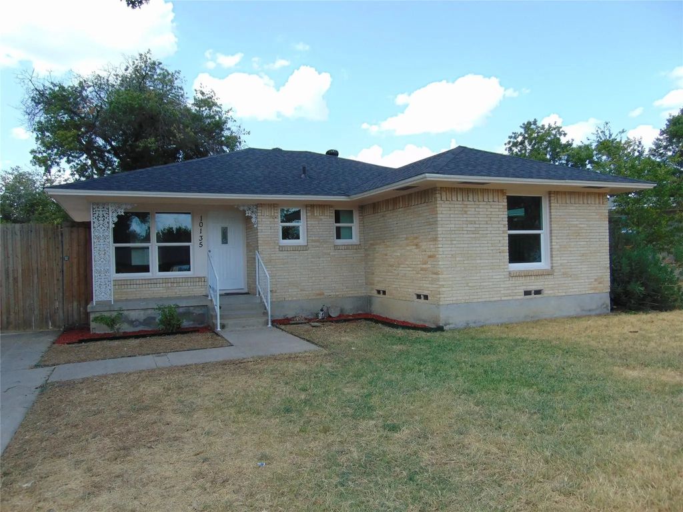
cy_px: 256
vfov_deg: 54.9
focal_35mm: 25
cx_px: 342
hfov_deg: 69.4
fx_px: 493
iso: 80
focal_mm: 4.5
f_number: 3
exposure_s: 1/500
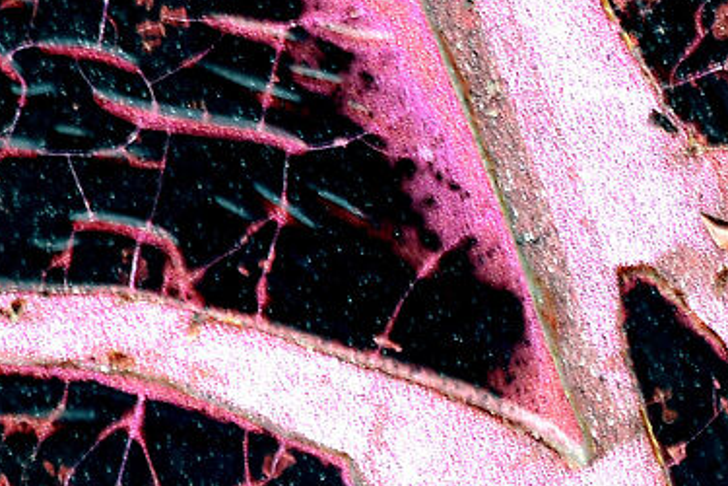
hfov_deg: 1.1
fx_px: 38824
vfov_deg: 0.7
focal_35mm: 1920
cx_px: 2040
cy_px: -54
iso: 400
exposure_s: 1/60
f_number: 8
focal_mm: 300
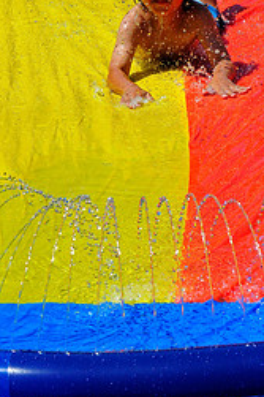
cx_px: 172
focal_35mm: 188
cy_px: 92
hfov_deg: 7.3
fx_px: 2071
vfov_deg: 10.9
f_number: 11
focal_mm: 70
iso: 400
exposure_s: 1/800
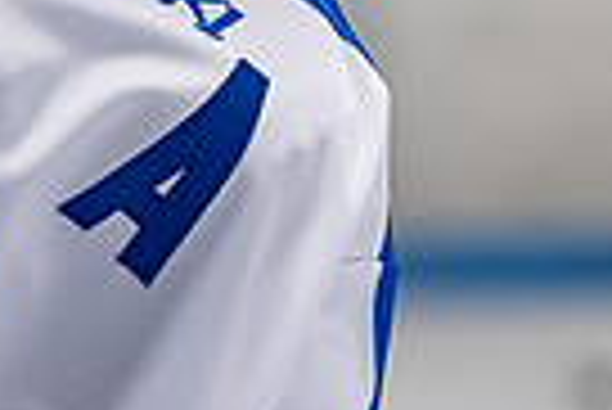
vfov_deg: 1.4
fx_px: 17154
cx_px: 364
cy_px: -421
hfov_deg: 2.0
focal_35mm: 1008
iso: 2000
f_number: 3.2
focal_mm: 116
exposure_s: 1/800
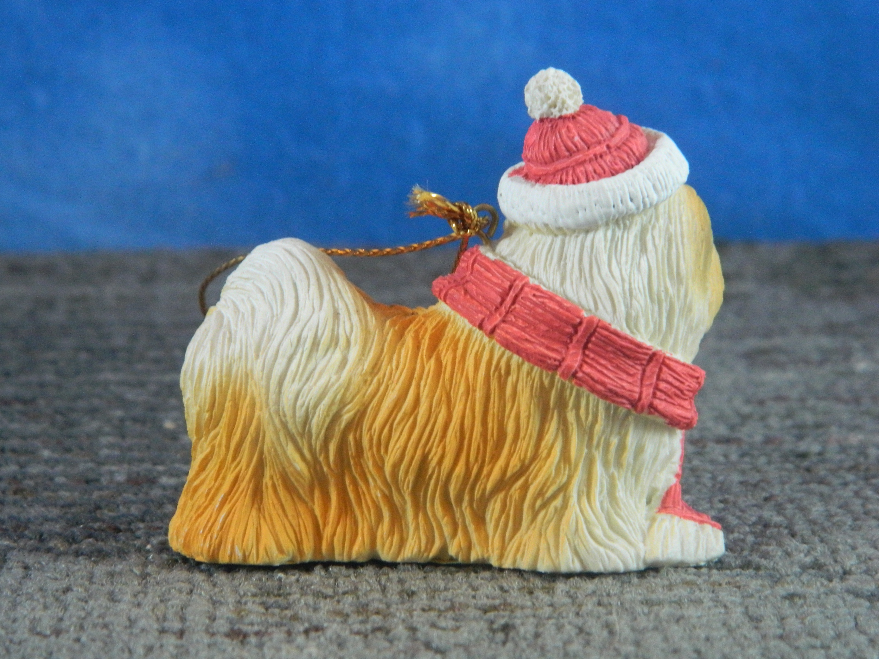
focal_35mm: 129
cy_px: 330
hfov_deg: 15.3
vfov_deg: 11.5
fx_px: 3276
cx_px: 440
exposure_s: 1/25
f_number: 4.7
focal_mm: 23.2
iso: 400
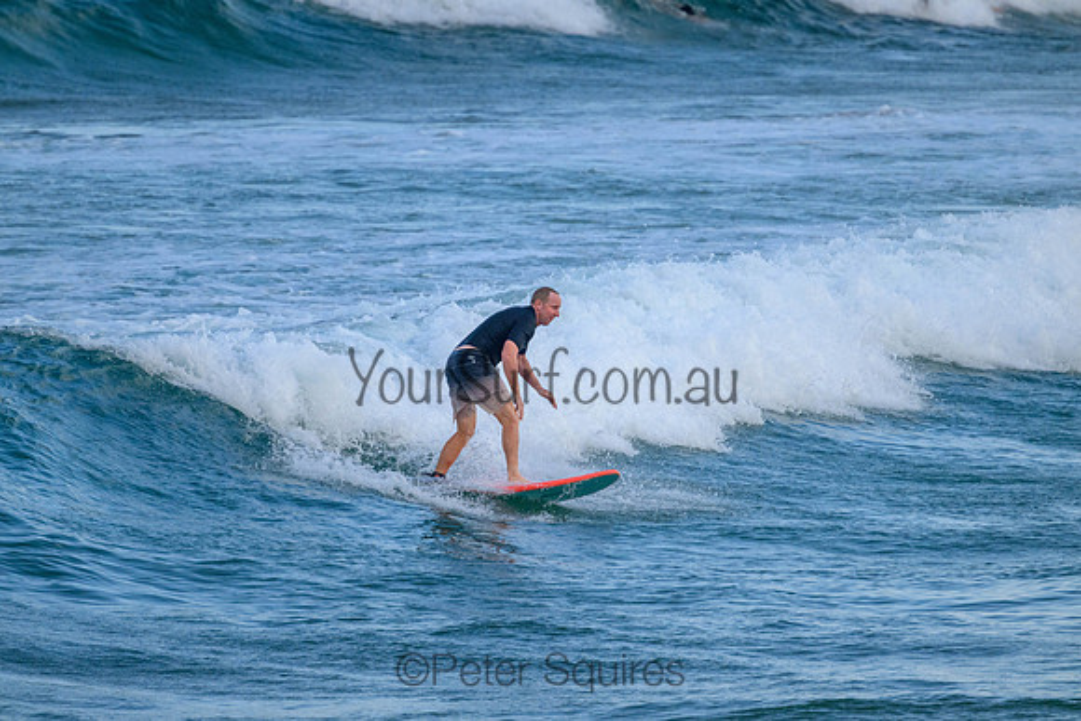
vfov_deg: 1.7
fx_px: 24027
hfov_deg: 2.6
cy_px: 360
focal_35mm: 800
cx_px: 540
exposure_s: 1/2000
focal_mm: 800
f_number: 11
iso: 1800
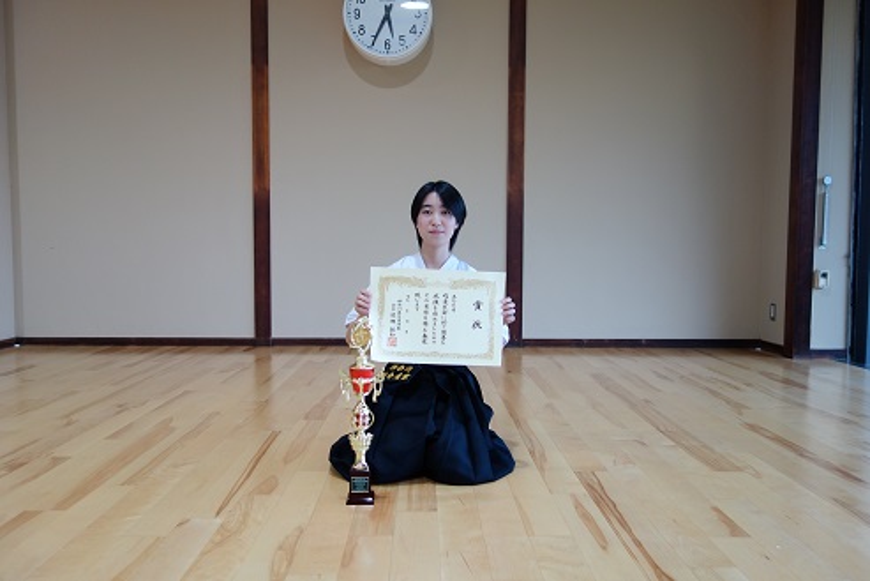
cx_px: 435
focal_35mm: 28
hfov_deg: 65.5
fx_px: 677
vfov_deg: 46.4
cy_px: 290
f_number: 2
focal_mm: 10.4
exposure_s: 1/100
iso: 125
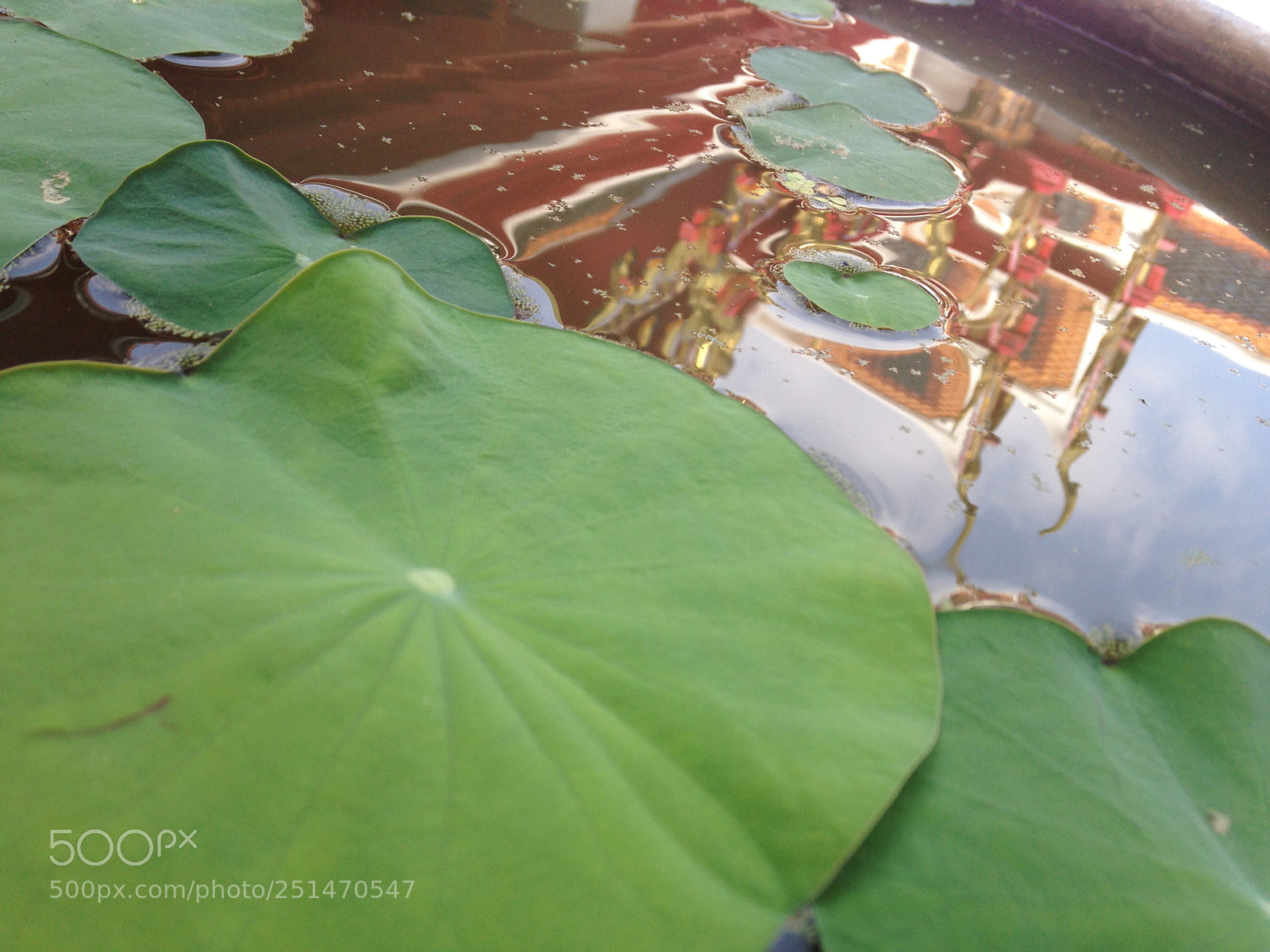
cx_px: 635
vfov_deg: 42.9
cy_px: 476
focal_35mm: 33
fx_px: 1211
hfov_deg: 55.4
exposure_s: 1/251
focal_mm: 4.12
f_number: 2.4
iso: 50
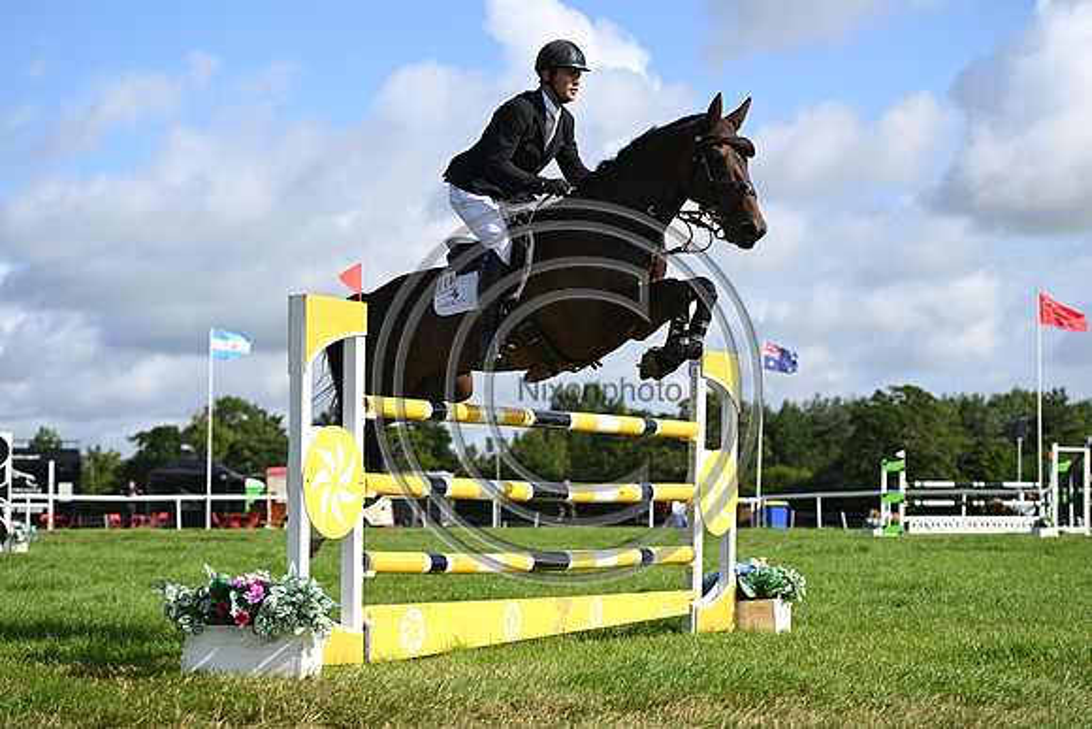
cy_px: 364
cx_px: 546
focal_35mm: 85
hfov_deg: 23.9
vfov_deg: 16.1
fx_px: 2579
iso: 125
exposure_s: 1/1250
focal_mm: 85
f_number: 4
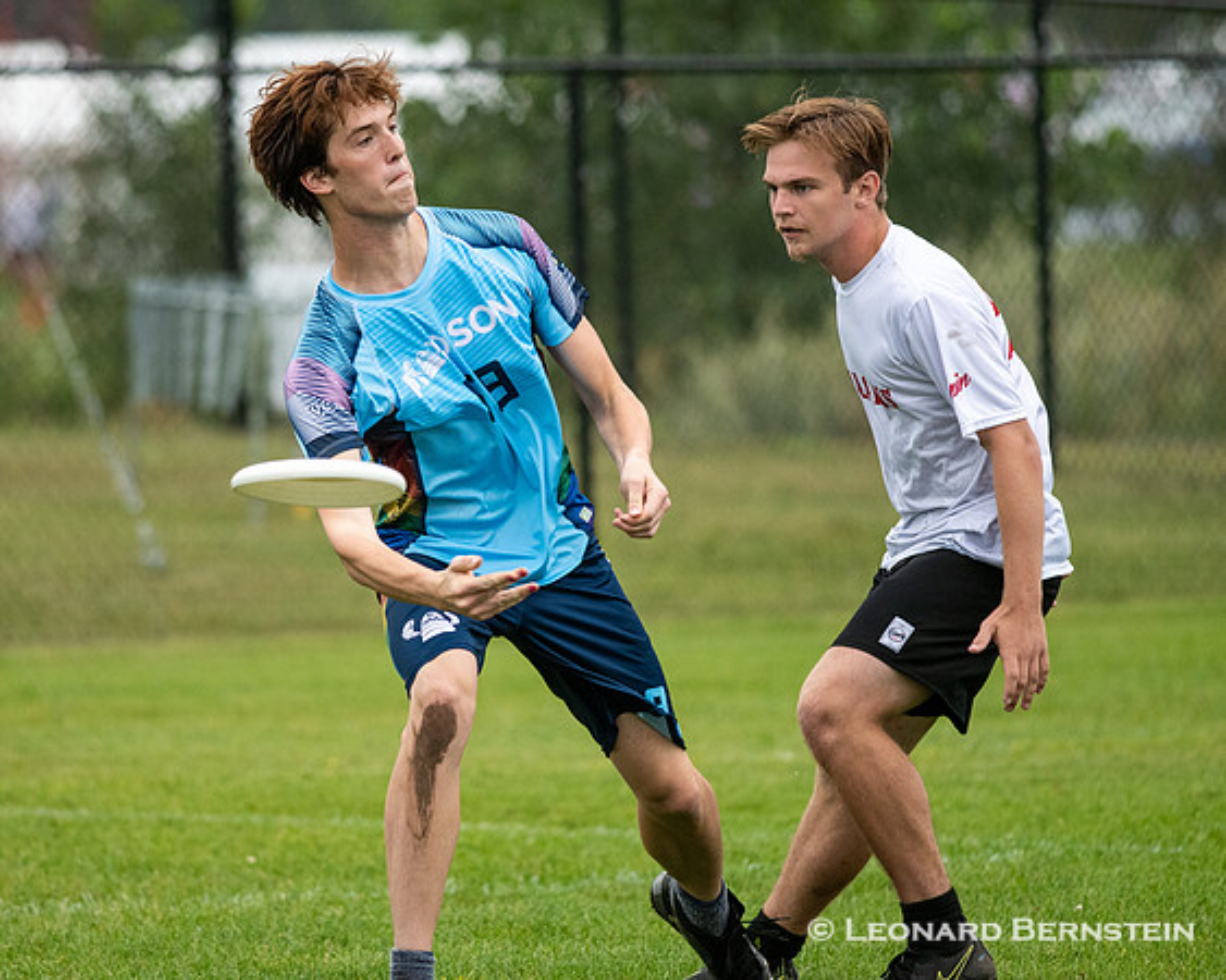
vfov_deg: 3.0
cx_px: 488
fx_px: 18436
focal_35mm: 508
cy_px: 489
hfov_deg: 3.8
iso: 1600
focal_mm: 300
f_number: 4
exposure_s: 1/2000
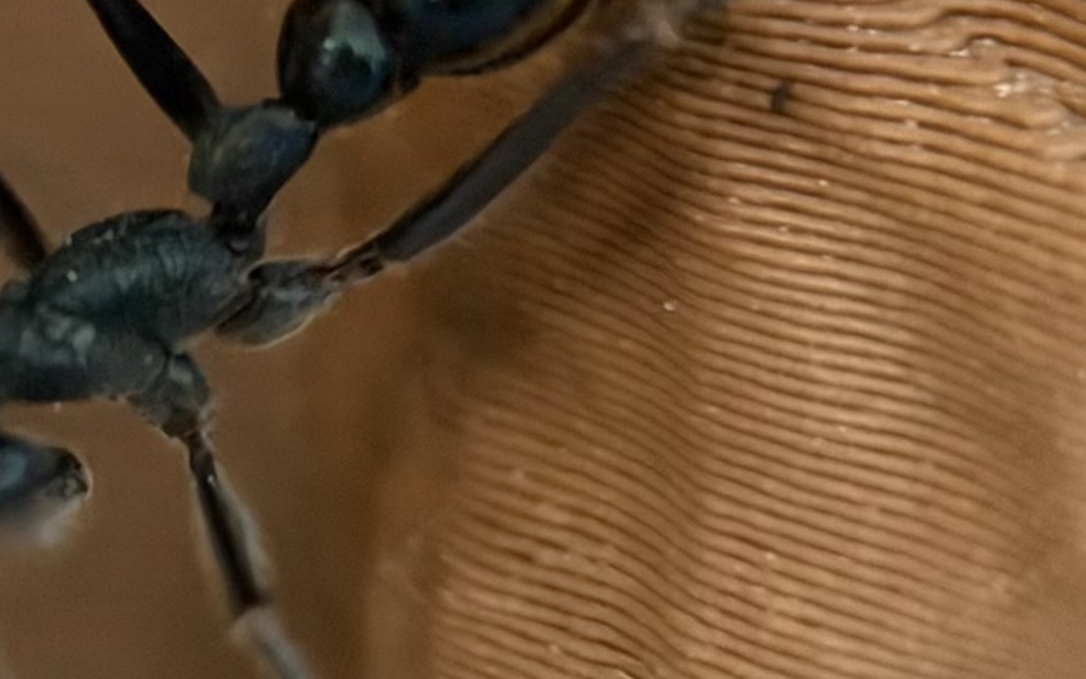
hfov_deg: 15.1
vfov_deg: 9.6
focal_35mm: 136
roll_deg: -3.0
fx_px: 4026
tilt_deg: -20.7
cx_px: -4
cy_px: 296
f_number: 1.78
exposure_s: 1/35
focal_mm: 6.76
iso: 500
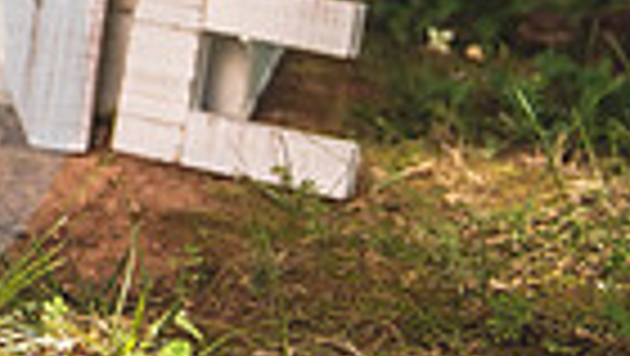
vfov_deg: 7.2
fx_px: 2792
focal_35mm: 167
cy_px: -153
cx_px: -490
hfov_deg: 11.9
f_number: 2.8
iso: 200
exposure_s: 1/400
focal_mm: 36
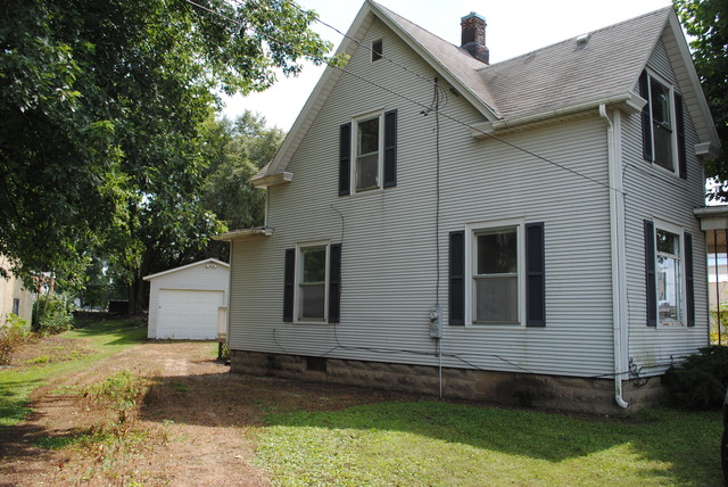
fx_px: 668
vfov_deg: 40.0
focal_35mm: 33
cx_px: 364
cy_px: 244
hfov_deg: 57.2
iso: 100
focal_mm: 22
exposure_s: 1/160
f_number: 6.3
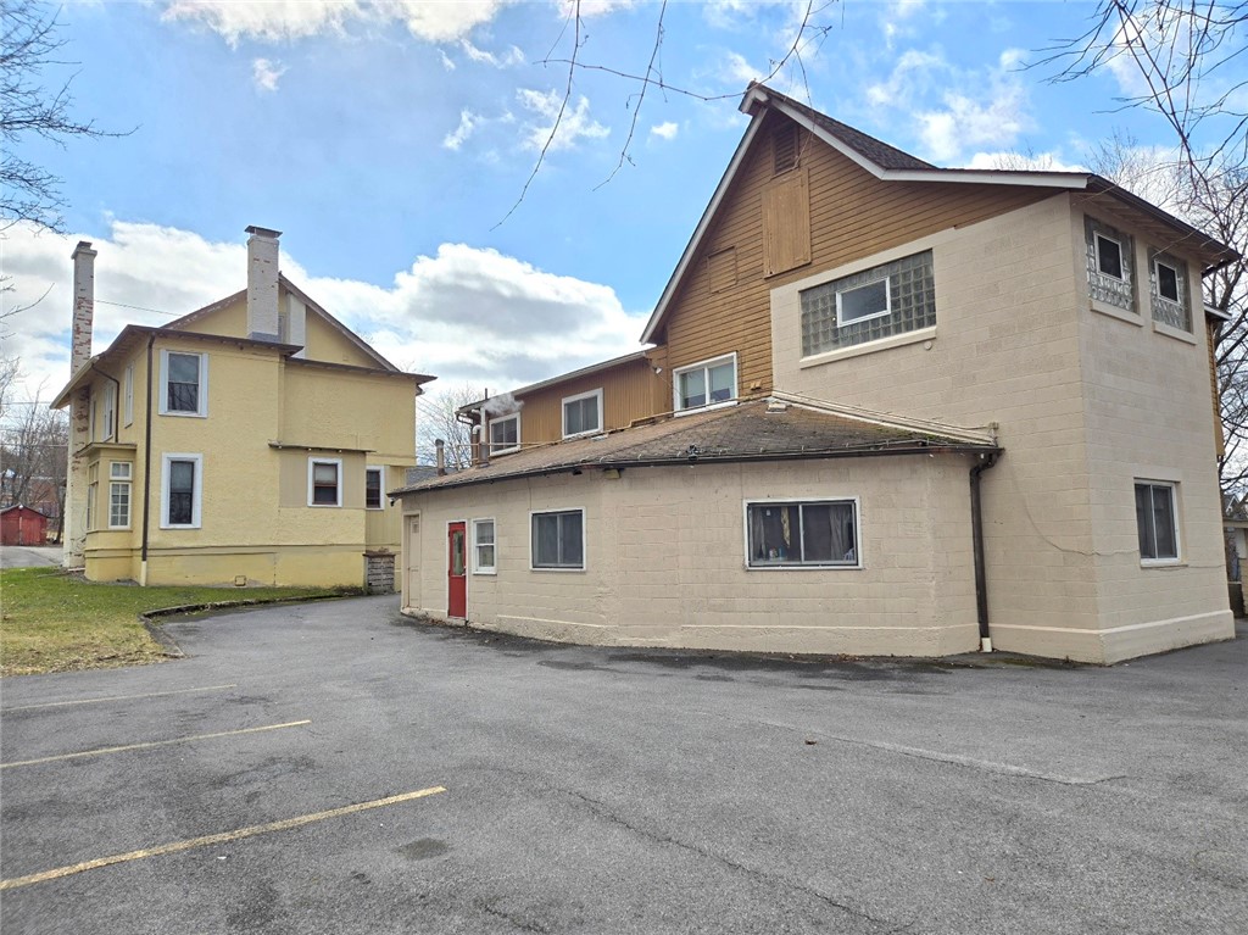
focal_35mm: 23
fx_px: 829
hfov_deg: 74.0
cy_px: 468
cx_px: 624
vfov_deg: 58.8
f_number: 1.8
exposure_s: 1/2000
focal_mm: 5.4
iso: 25
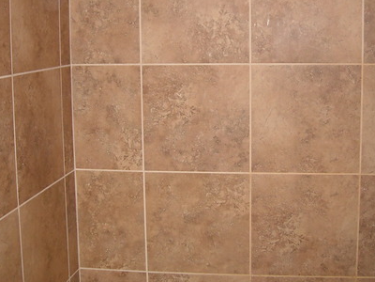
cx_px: 218
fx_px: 607
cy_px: 102
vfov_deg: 26.0
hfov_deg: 34.3
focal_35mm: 56
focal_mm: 5.7
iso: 200
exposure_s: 1/60
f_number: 2.8
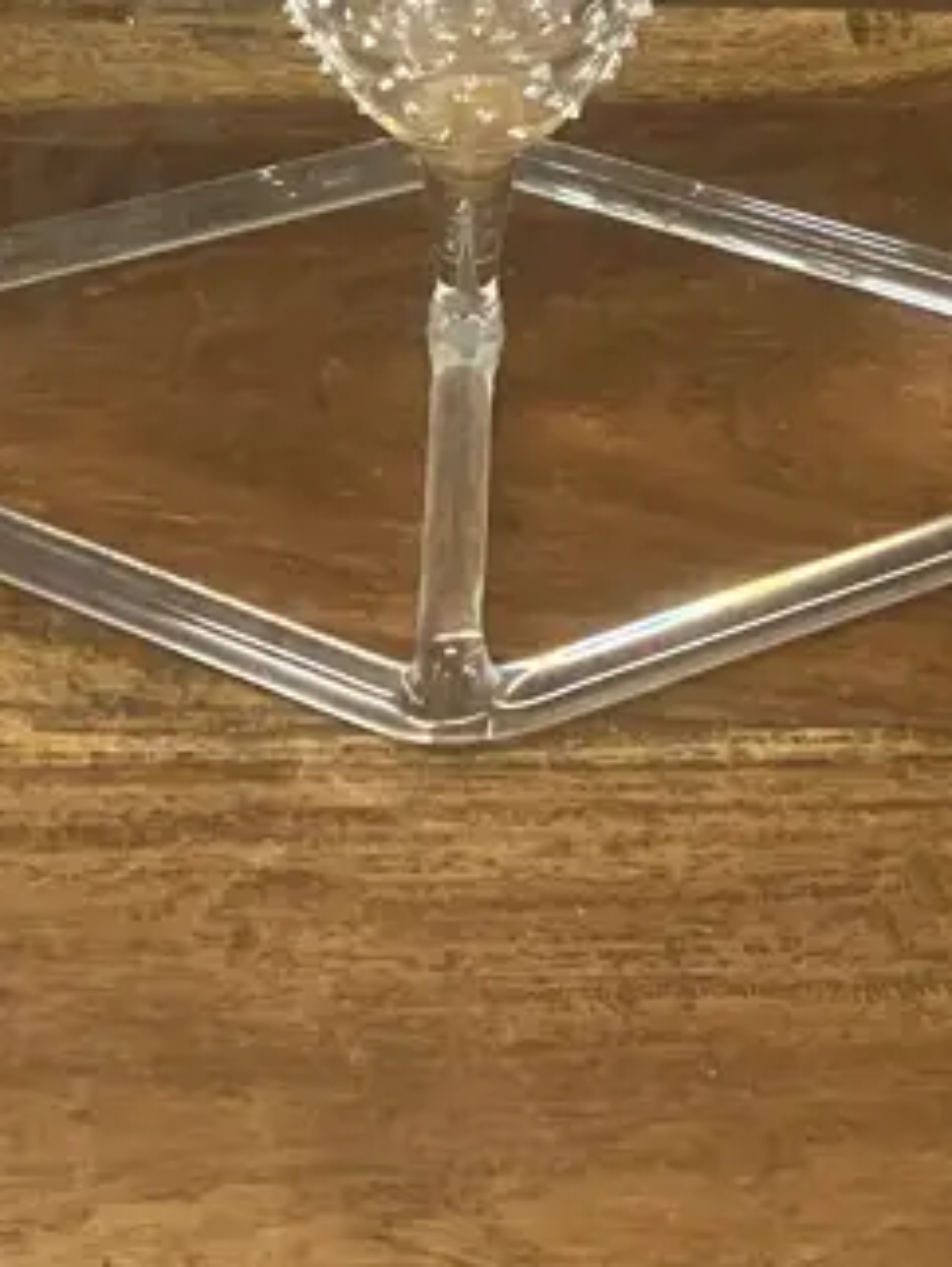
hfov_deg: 16.6
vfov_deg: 19.9
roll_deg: -1.8
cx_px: 555
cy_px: -449
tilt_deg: -29.1
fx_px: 3259
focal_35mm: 89
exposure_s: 1/50
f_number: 1.8
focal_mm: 3.99
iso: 250
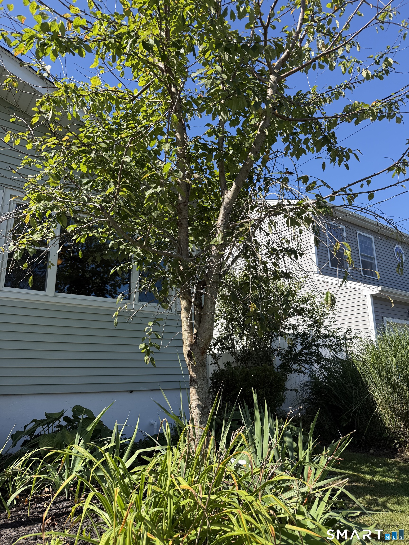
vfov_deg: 71.6
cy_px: 272
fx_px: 378
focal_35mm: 24
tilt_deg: +15.3
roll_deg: +1.0
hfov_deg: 56.8
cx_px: 204
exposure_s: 1/2370
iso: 100
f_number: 1.78
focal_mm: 6.76
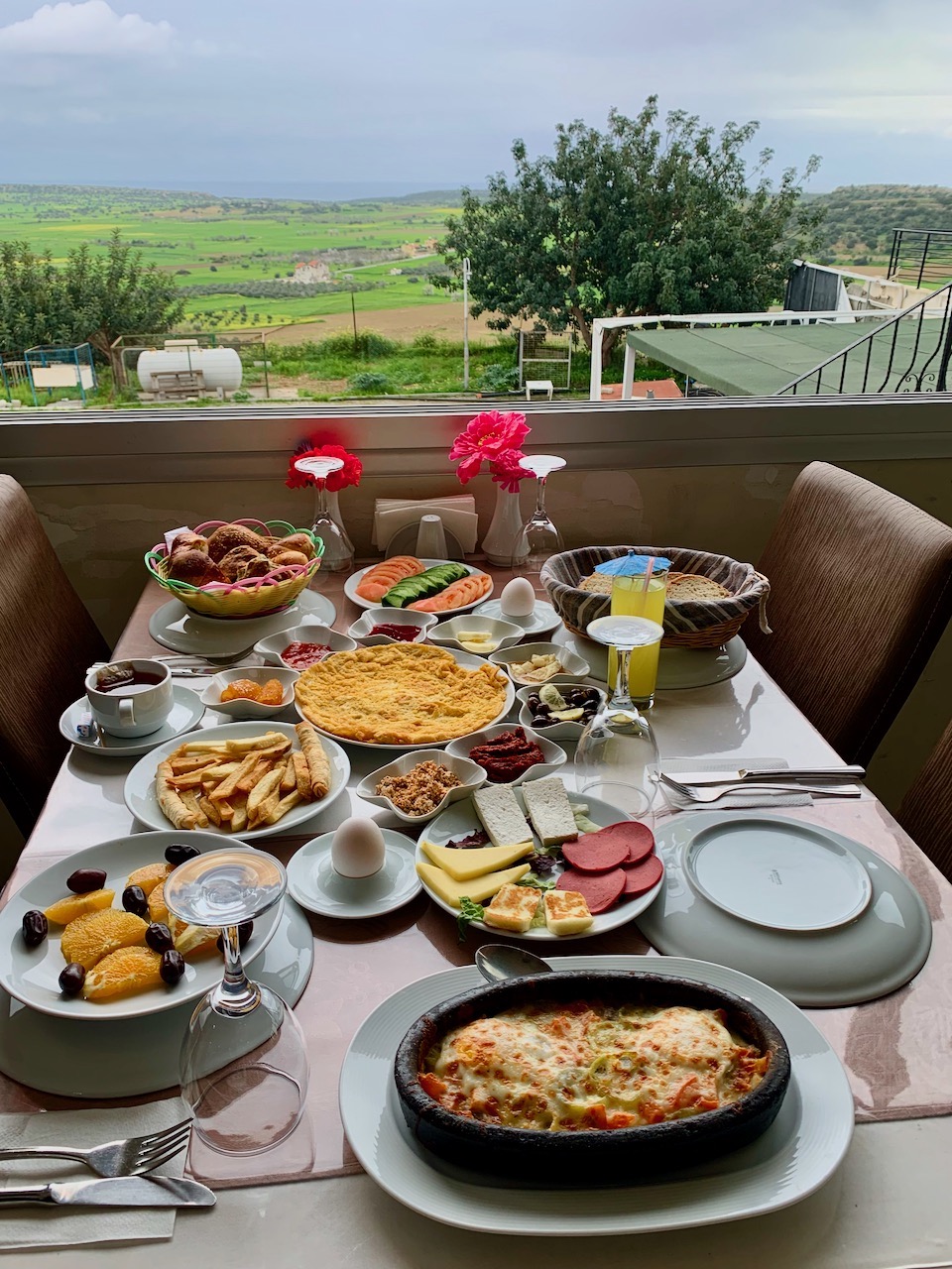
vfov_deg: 67.3
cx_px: 476
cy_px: 634
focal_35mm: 26
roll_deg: +0.3
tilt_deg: -25.3
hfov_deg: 53.1
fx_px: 953
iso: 25
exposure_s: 1/121
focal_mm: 4.25
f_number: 1.8
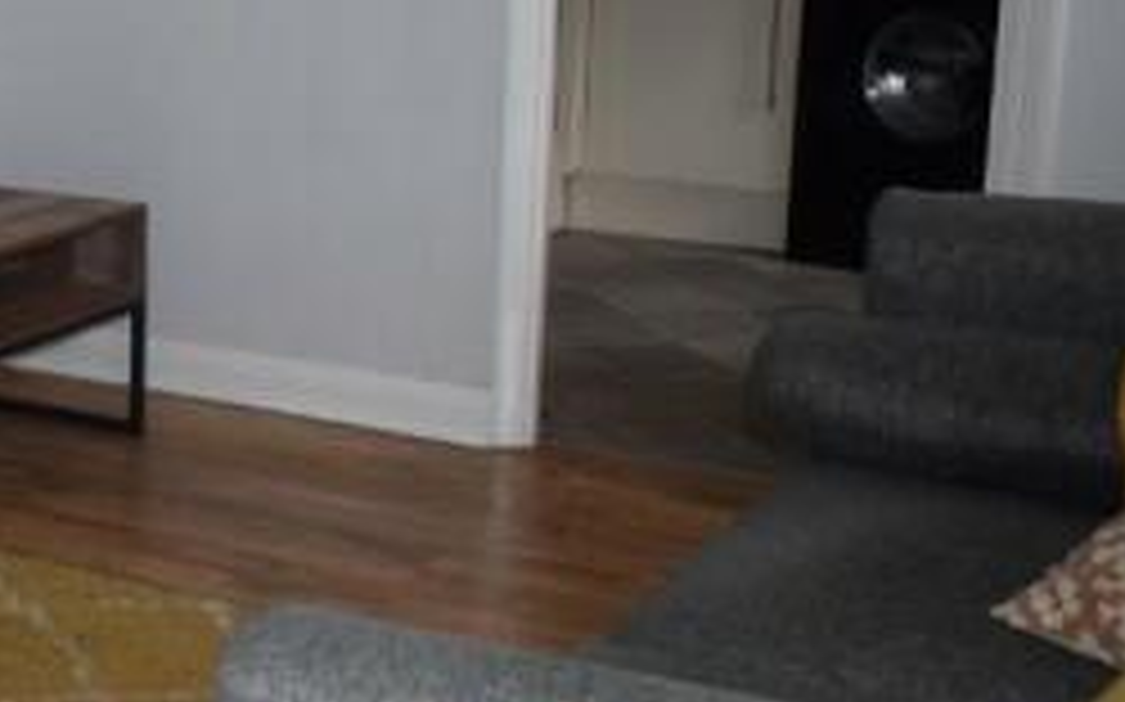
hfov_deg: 26.3
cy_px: 250
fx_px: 2207
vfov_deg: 18.0
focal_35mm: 72
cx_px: -130
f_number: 4
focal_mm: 18
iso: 800
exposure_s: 1/60
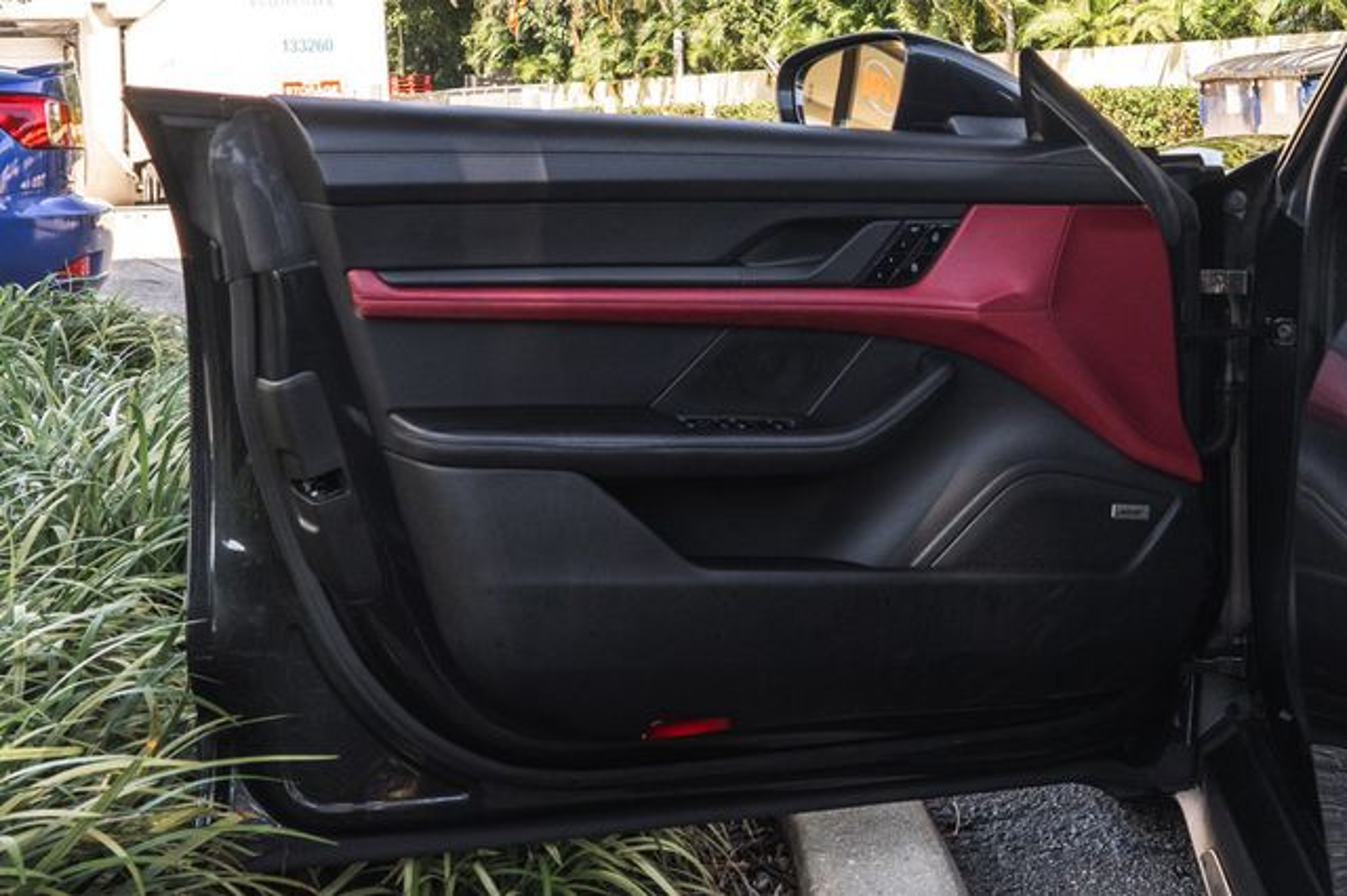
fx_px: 2244
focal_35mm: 60
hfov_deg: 32.8
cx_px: 1001
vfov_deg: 22.4
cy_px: 211
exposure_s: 1/100
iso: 640
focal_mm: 24
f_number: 6.3
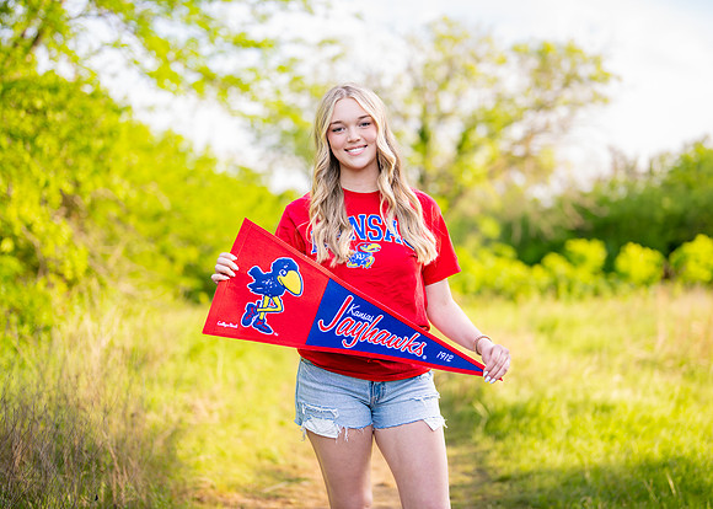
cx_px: 372
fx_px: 1172
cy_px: 234
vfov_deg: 24.5
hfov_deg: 33.8
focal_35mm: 58
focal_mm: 50
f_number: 1.2
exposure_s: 1/1250
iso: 160
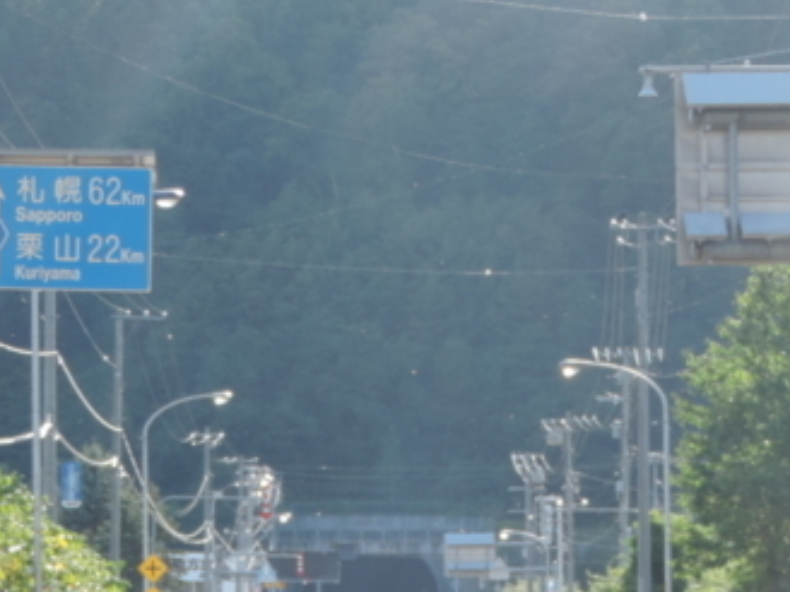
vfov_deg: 8.1
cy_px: 436
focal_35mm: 183
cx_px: 450
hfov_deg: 10.8
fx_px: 4176
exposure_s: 1/200
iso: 80
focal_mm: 13.3
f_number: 3.9
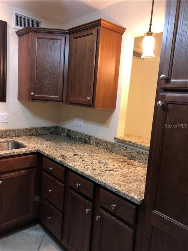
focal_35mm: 28
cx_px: 94
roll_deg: -3.5
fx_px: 203
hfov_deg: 49.7
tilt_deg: -7.9
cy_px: 126
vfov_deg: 63.4
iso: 100
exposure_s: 1/13
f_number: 1.8
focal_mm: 3.99
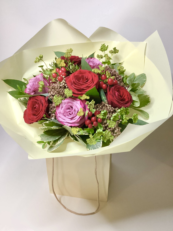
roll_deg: +1.5
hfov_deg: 45.4
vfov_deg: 58.4
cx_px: 86
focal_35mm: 31
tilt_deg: -28.8
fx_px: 207
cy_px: 116
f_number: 2.4
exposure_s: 1/33
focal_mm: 3.3
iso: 400
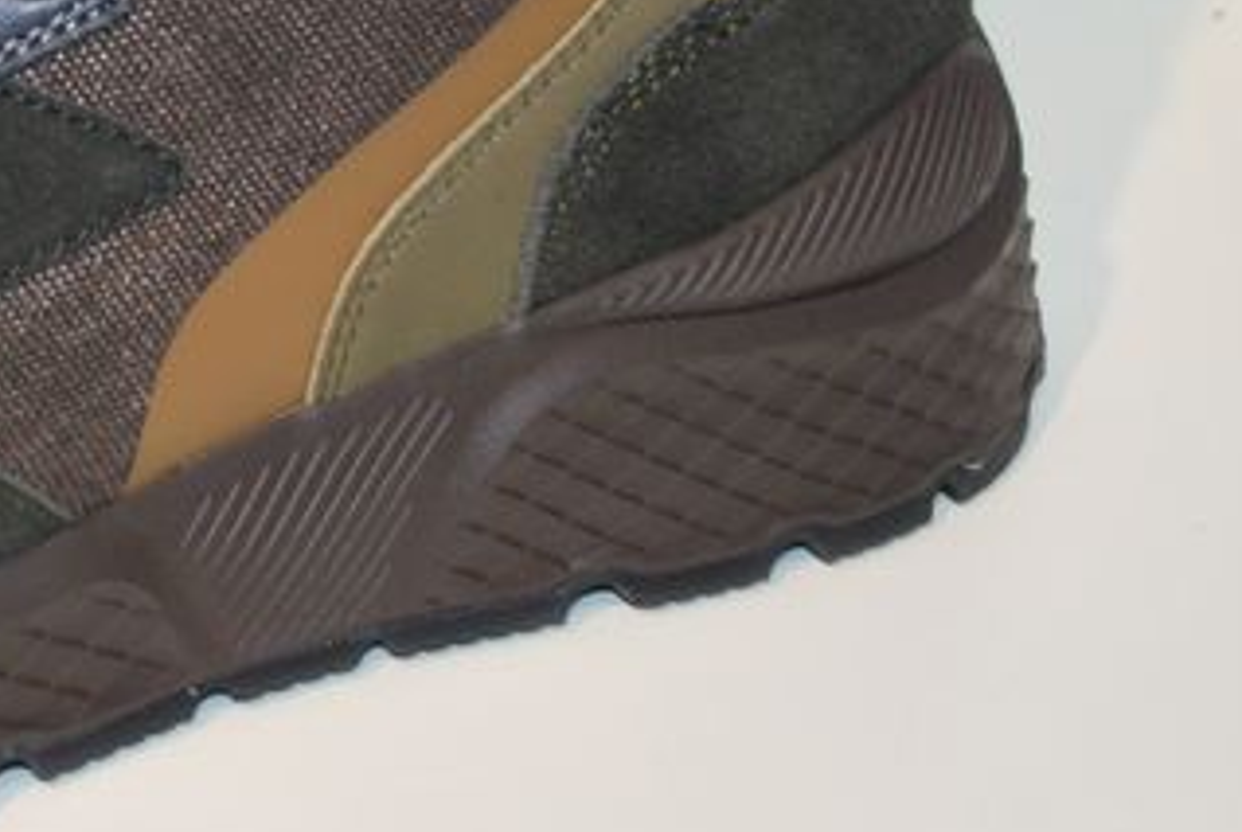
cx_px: -271
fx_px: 4284
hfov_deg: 15.8
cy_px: -141
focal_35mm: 124
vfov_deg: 10.9
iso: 200
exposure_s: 1/60
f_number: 4
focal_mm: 22
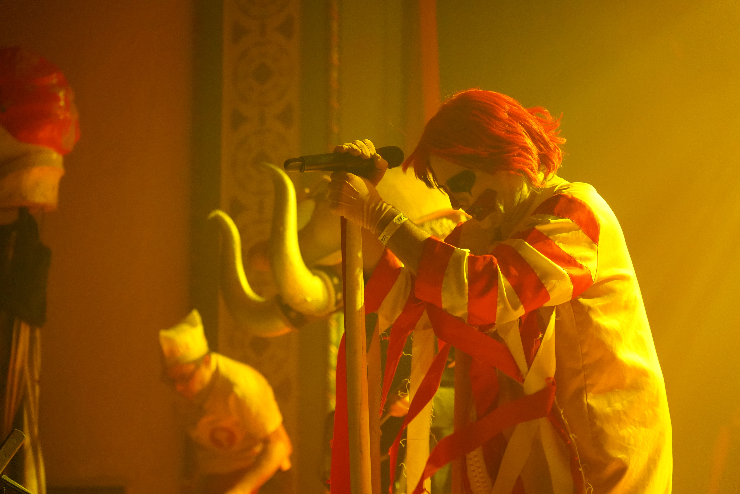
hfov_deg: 21.9
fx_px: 1912
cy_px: 247
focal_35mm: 93
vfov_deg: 14.7
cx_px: 370
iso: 10000
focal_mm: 93
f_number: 4
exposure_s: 1/160
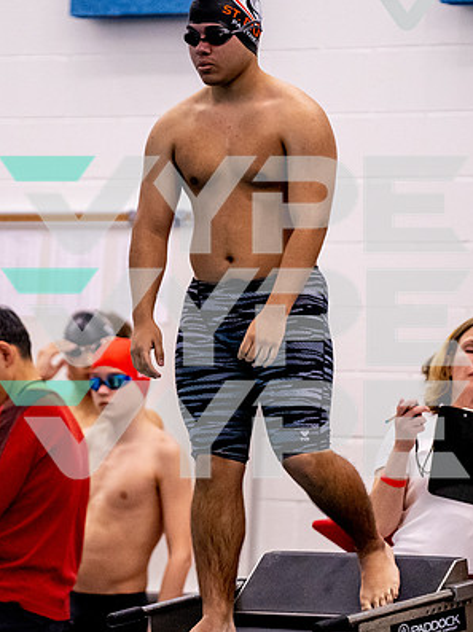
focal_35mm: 322
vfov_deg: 6.2
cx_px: 225
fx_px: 5876
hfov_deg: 4.6
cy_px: 312
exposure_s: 1/1600
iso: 6400
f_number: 2.8
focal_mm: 184
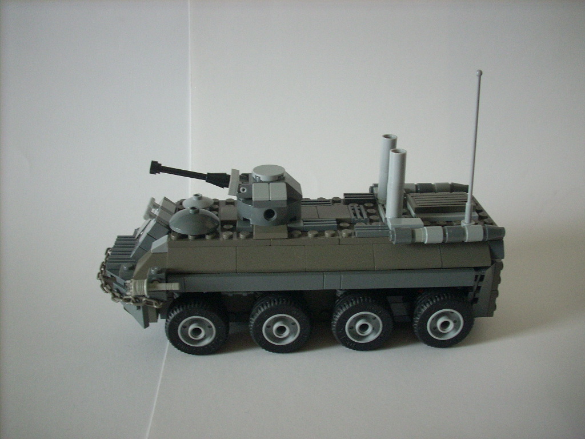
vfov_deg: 38.7
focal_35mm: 37
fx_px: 625
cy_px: 220
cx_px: 292
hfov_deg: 50.1
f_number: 2.8
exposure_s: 1/16.4
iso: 200
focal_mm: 6.2
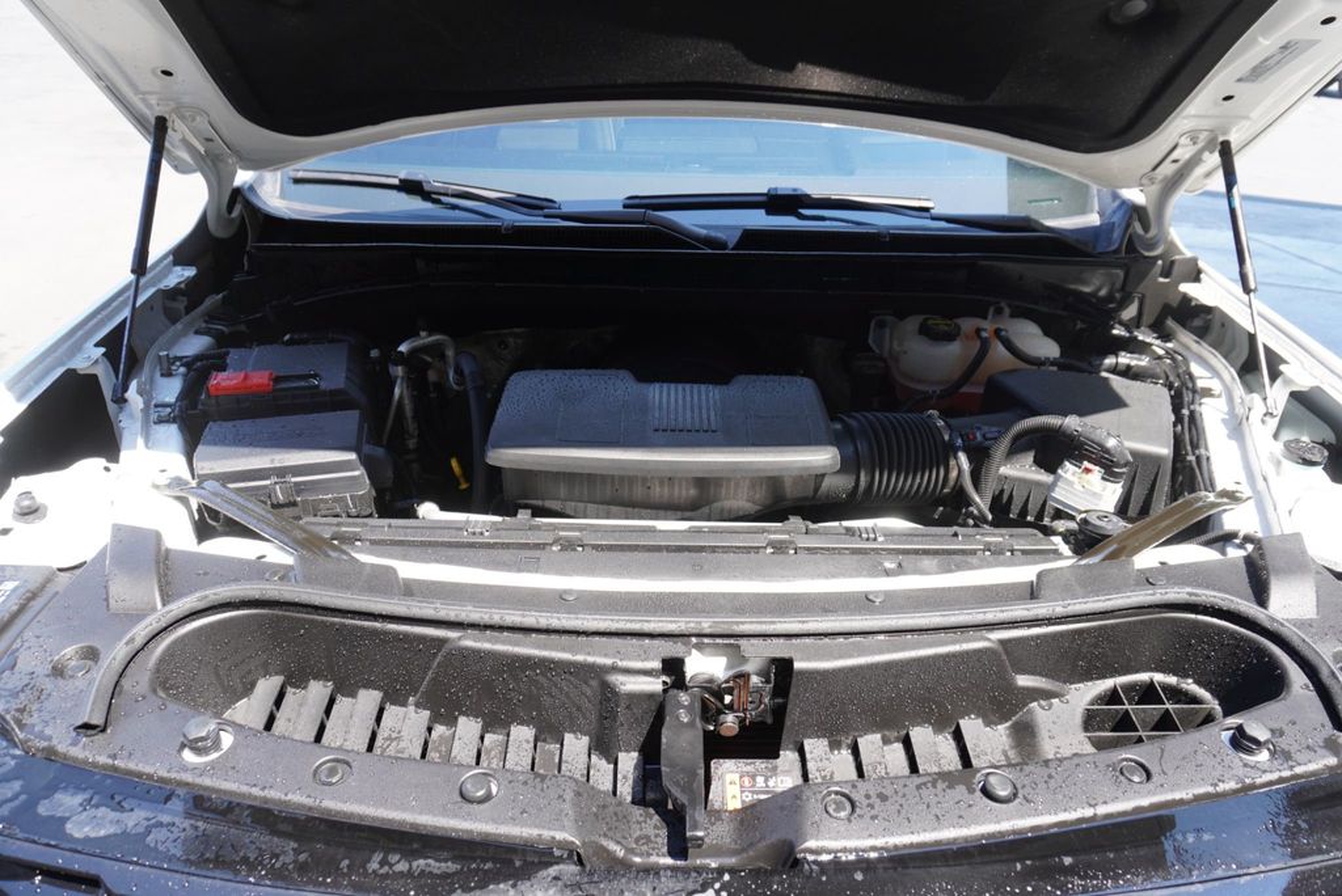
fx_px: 895
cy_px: 448
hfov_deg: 73.7
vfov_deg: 53.2
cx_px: 671
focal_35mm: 24
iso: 160
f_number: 5
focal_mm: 16
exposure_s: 1/160
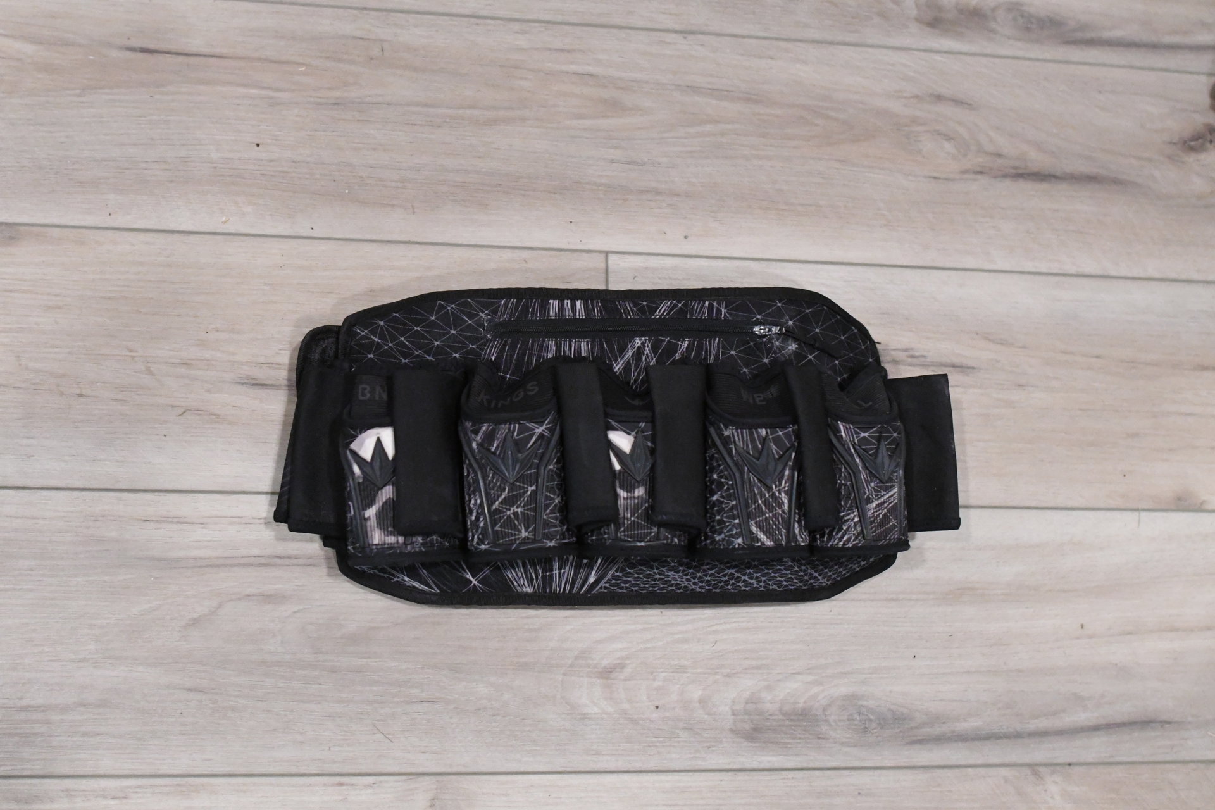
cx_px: 608
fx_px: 1215
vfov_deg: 36.9
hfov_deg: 53.1
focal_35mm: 36
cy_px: 405
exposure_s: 1/640
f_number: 2.5
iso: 10000
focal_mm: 24
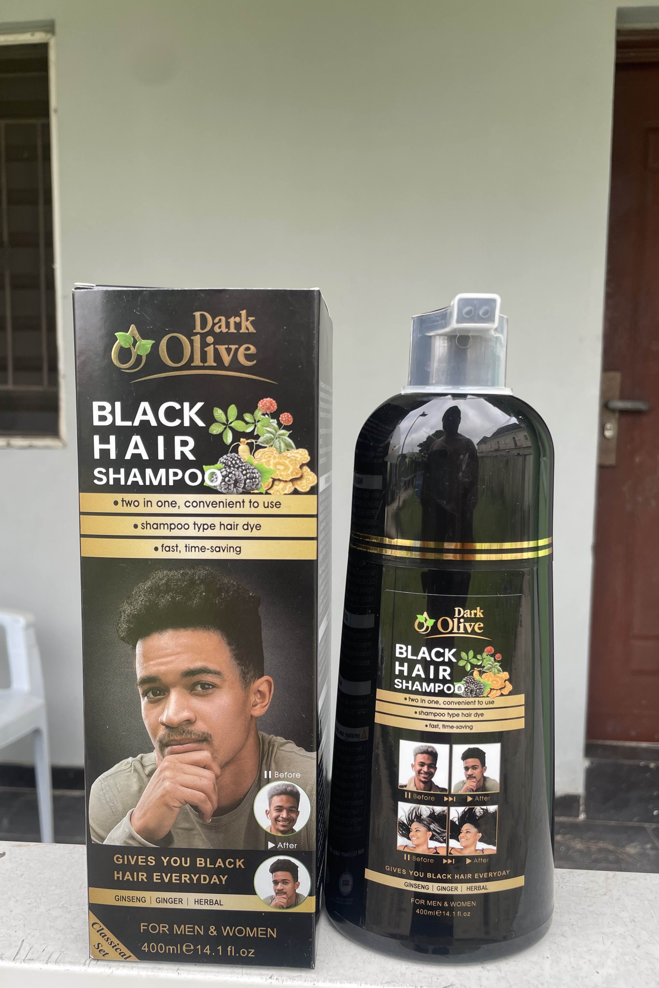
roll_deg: -0.3
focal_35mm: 28
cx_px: 326
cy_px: 511
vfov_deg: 65.5
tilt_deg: -5.4
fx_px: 769
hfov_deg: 46.4
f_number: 1.6
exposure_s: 1/237
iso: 32
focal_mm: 4.2
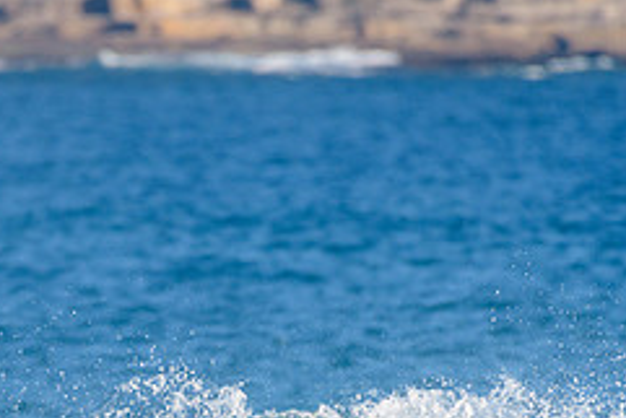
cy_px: 495
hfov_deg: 1.7
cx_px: 91
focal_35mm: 1205
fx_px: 20965
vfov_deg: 1.1
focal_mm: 500
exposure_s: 1/2000
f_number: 5.6
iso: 360
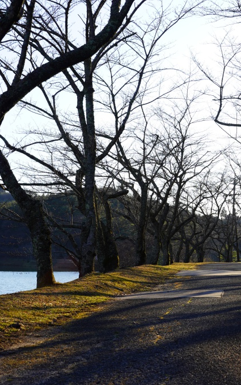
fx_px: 693
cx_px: 228
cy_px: 193
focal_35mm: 66
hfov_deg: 19.3
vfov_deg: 31.1
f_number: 10
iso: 100
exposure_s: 1/60
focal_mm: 43
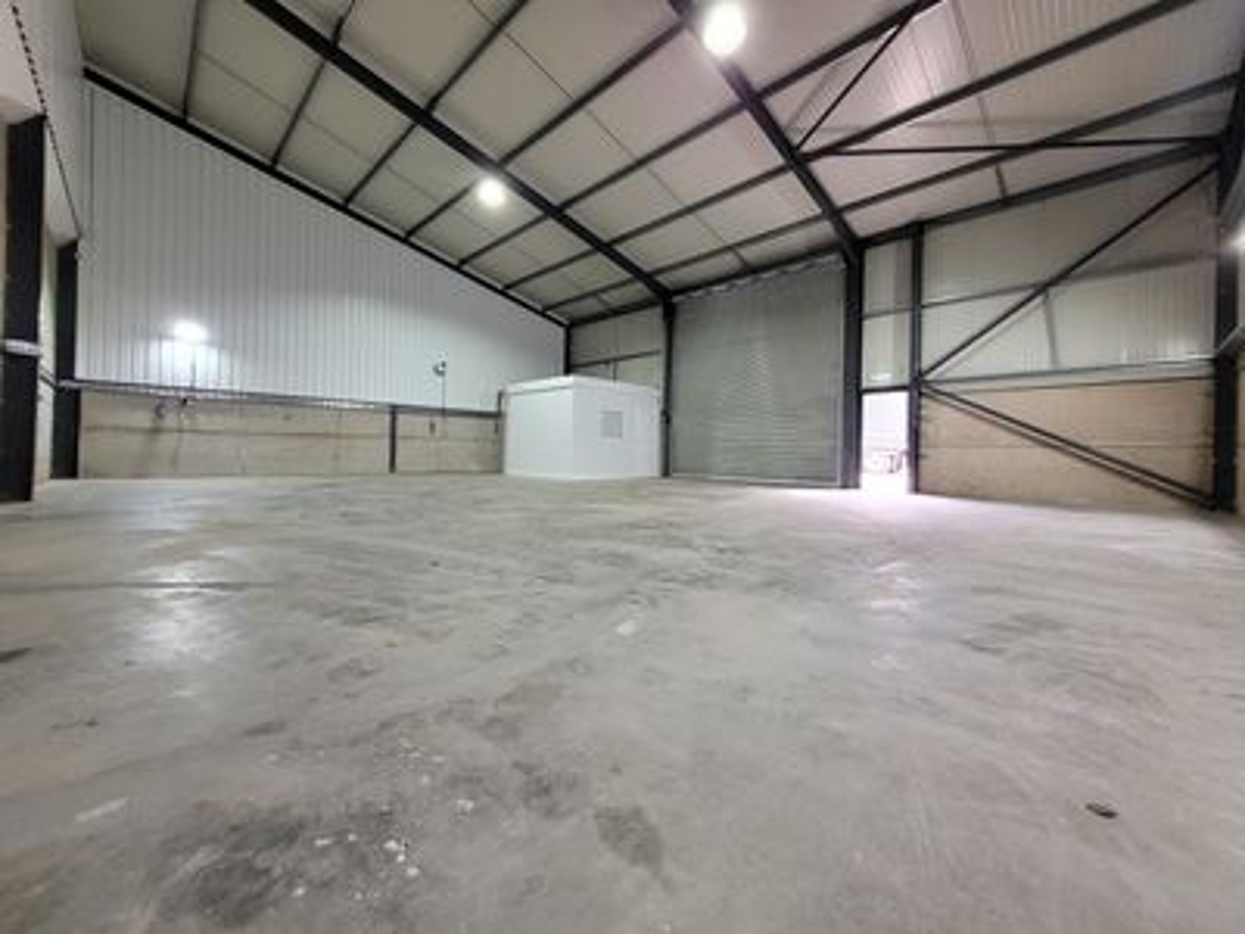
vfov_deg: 89.9
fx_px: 468
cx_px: 622
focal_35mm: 13
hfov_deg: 106.2
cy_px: 467
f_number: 2.2
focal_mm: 1.74
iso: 400
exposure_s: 1/50
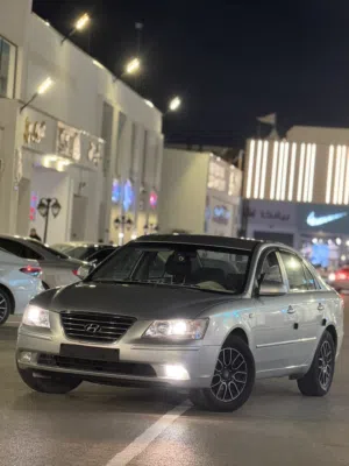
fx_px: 1613
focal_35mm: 120
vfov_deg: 16.4
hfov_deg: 12.3
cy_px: 233
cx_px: 174
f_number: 2.8
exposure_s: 1/50
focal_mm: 15.66
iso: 400
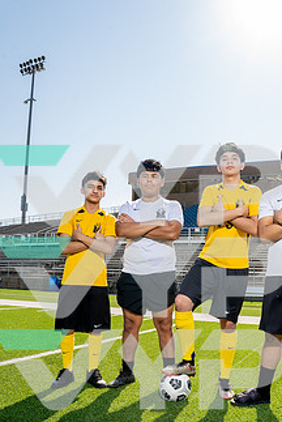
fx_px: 375
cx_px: 187
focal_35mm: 32
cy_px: 278
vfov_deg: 57.5
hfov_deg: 40.7
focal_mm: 23
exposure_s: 1/250
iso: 320
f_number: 11
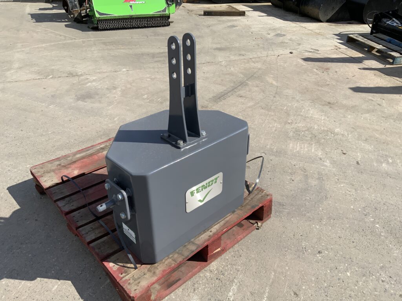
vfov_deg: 48.2
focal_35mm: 29
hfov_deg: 61.7
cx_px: 201
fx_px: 337
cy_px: 150
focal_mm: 3
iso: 20
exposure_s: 1/2141
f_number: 1.8
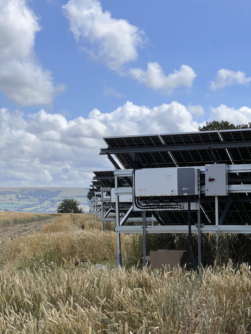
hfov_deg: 19.1
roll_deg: -0.2
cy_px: 167
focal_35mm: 77
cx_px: 126
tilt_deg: +5.0
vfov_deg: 25.3
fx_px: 744
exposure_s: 1/1248
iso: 32
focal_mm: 9
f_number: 2.8
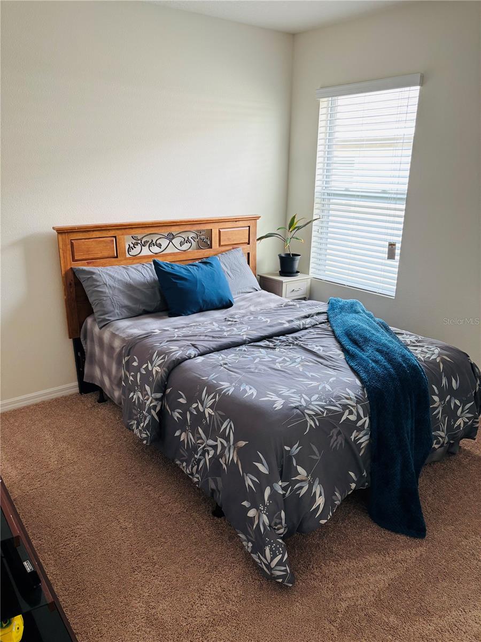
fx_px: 482
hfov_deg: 53.1
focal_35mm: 26
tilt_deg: -18.3
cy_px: 321
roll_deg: -1.2
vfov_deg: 67.3
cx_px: 240
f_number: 1.6
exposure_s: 1/60
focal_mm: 5.96
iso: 100
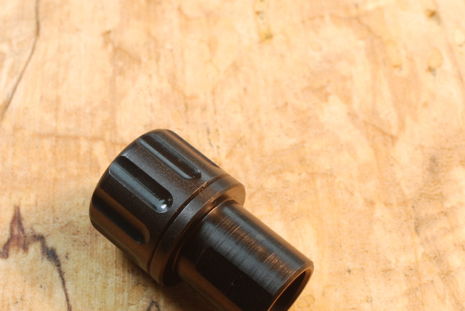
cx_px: 188
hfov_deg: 22.3
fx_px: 1177
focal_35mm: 91
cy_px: 170
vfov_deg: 15.1
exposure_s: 1/8
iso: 200
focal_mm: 40
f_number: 22
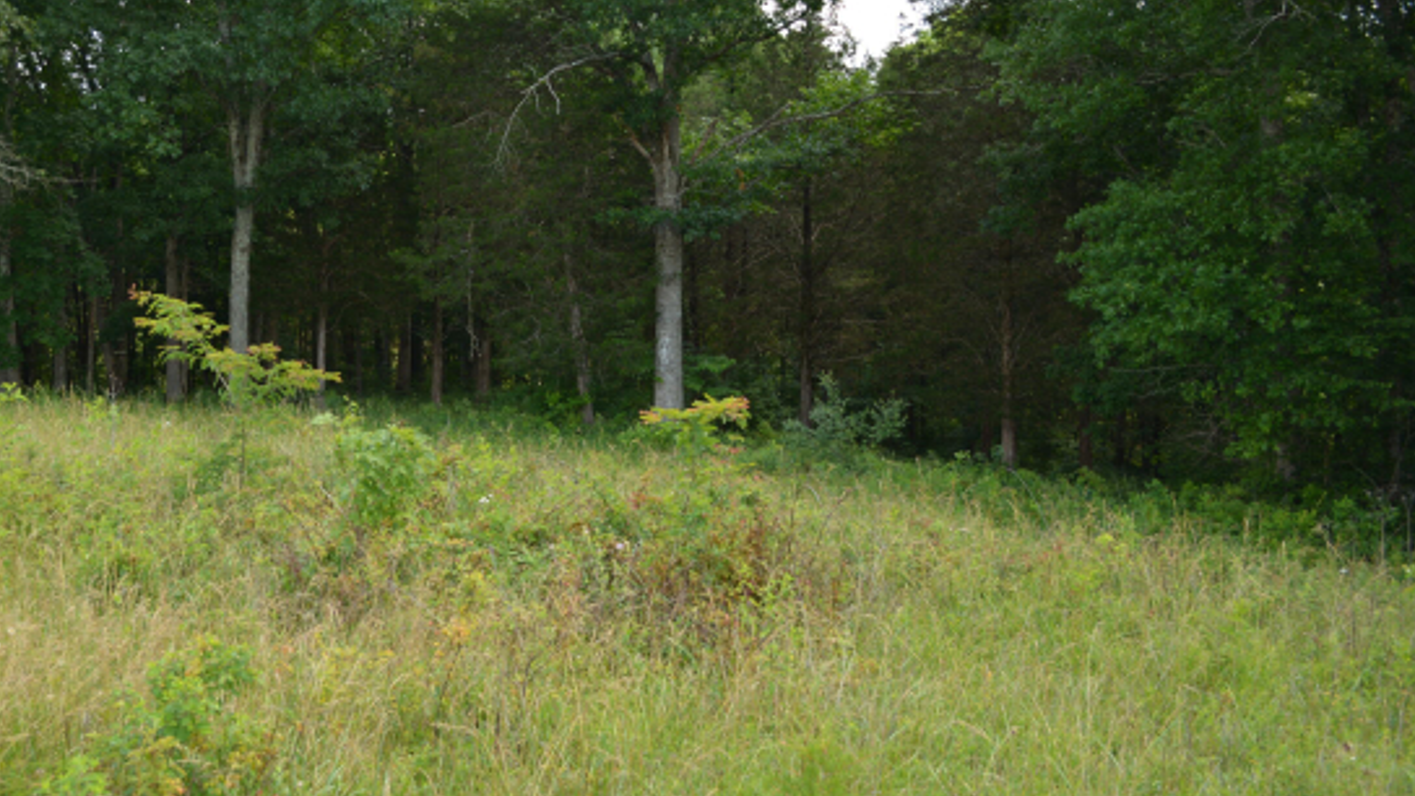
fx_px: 1463
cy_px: 260
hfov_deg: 50.6
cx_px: 466
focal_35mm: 39
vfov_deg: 30.2
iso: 100
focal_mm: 18
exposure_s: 1/200
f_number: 4
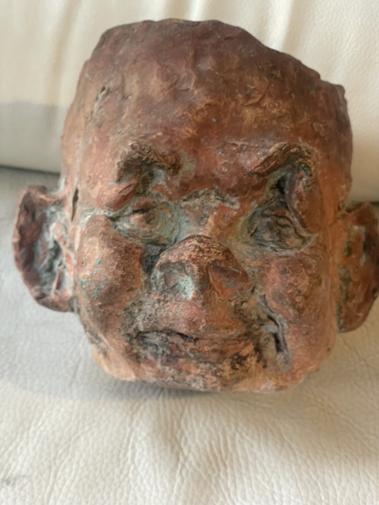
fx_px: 759
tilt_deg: -68.5
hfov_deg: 28.0
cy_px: 252
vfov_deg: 36.8
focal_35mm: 52
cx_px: 190
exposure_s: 1/60
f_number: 2
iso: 250
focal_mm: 6
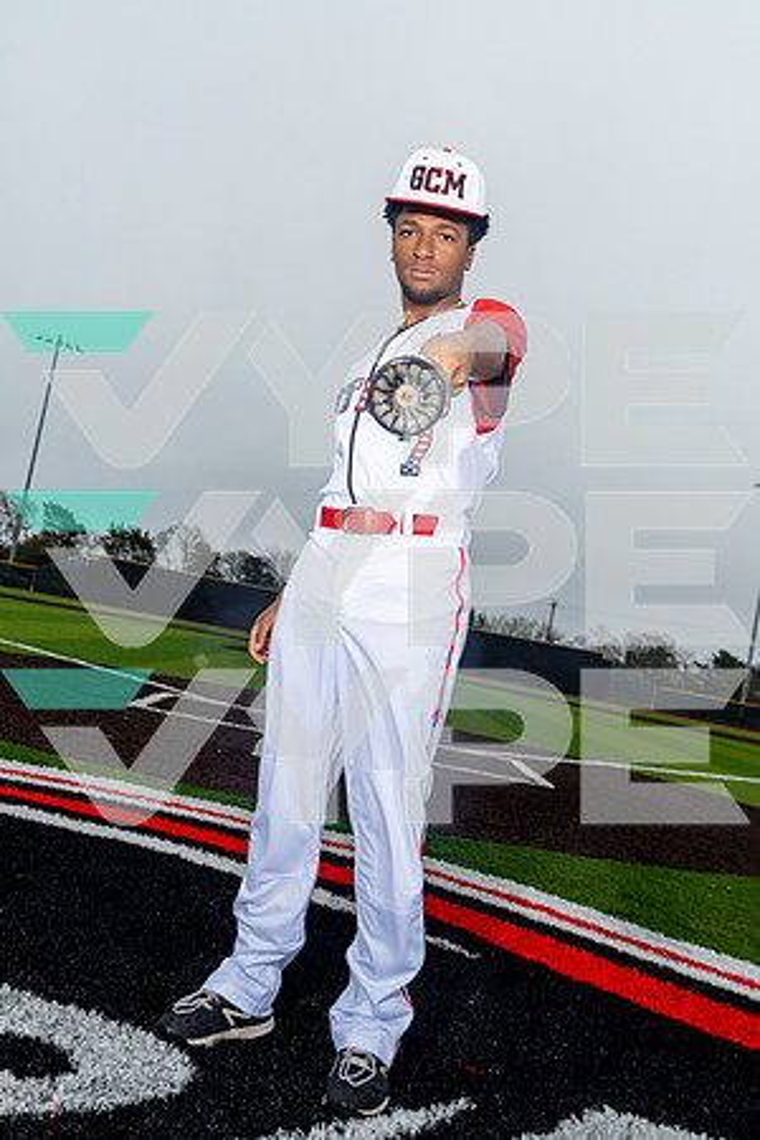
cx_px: 380
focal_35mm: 37
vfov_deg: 51.9
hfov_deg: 35.9
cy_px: 570
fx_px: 1172
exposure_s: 1/125
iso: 320
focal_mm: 37
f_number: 8
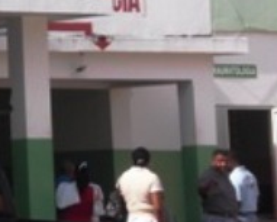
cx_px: -97
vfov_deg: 4.7
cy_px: -73
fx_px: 2682
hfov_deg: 5.9
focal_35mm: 327
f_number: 5.4
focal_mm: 16.51
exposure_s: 1/500
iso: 64
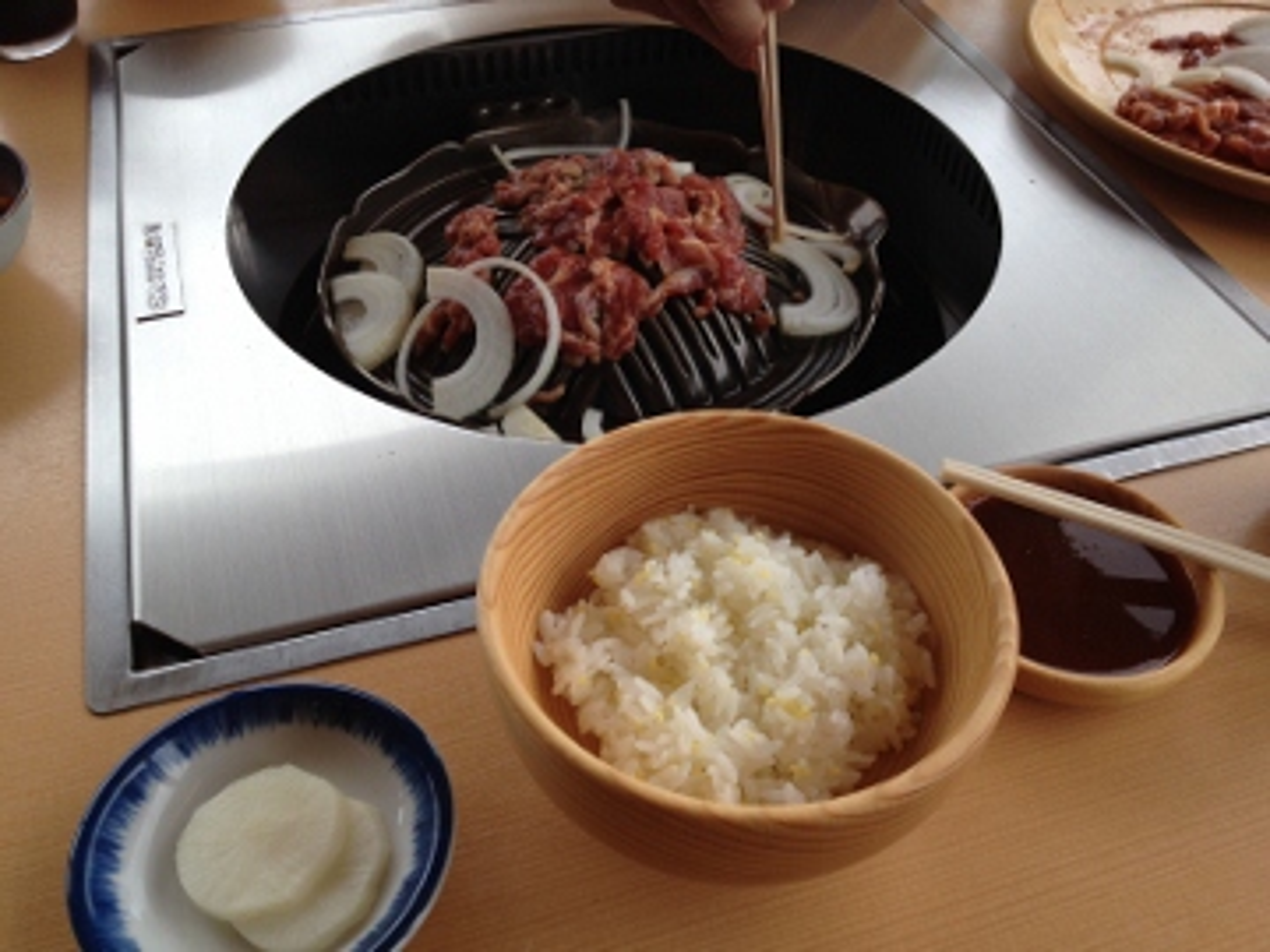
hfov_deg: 52.6
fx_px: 1284
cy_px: 476
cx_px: 635
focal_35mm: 35
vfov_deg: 40.7
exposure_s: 1/472
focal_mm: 4.28
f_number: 2.4
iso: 64
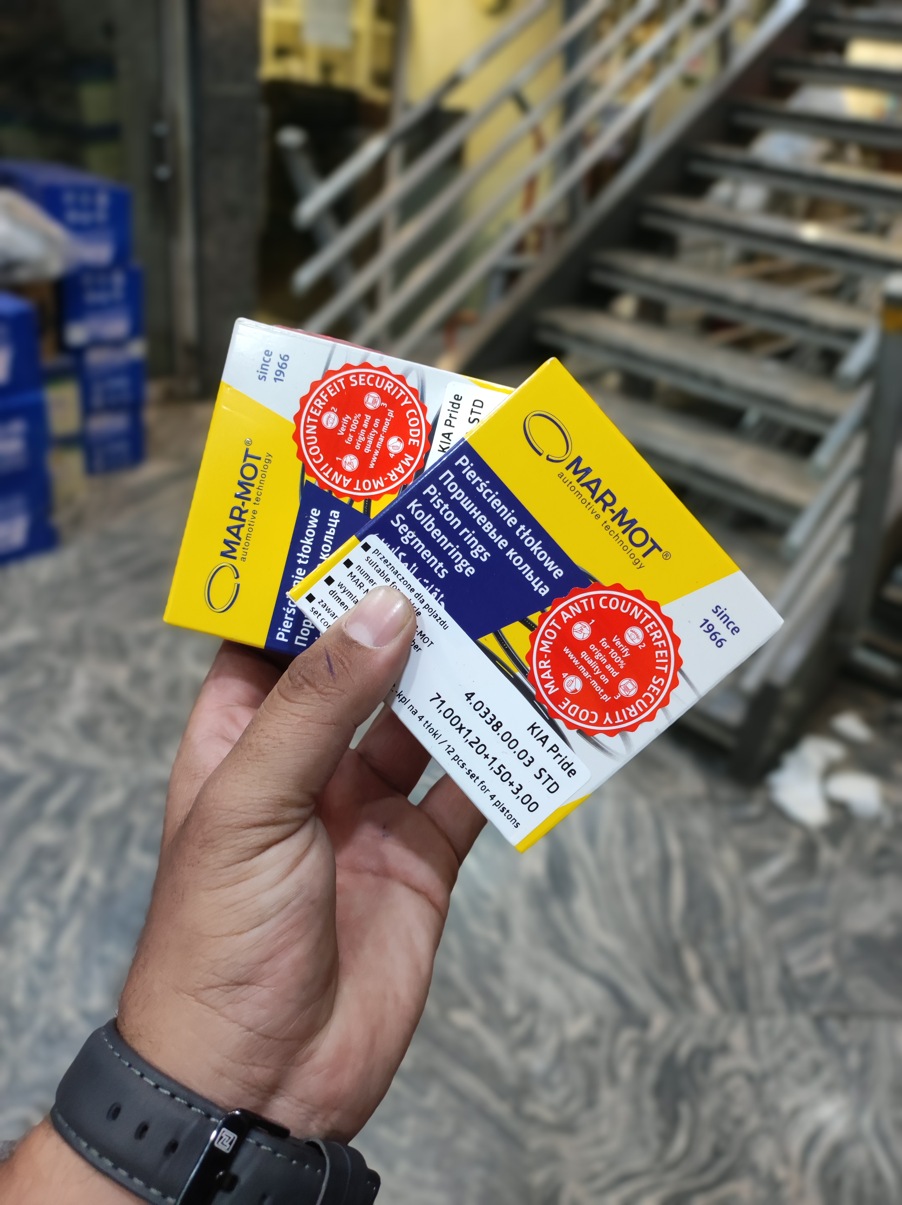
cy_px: 602
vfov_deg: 69.4
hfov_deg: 54.8
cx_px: 451
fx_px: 870
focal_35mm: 25
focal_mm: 4.7
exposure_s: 1/50
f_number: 1.79
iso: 612
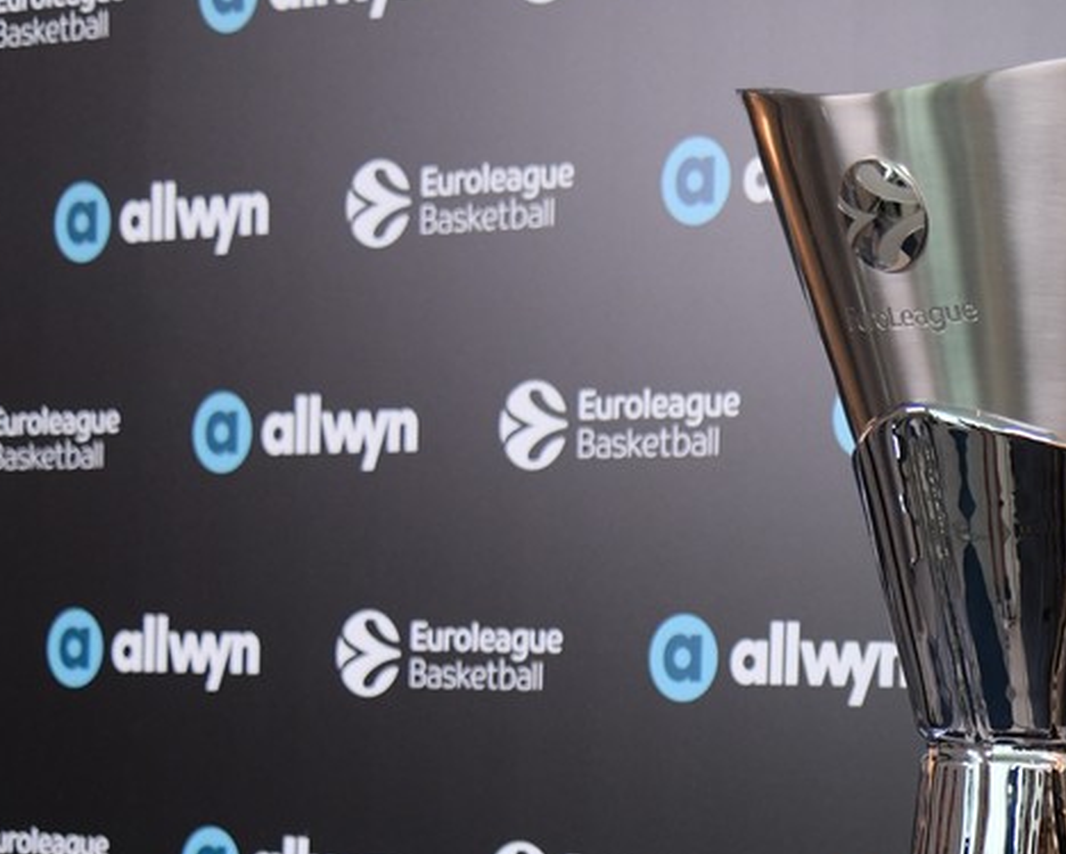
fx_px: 3125
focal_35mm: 99
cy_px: 821
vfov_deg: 15.3
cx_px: 1335
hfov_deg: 18.2
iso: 1250
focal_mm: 38
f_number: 4
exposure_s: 1/320
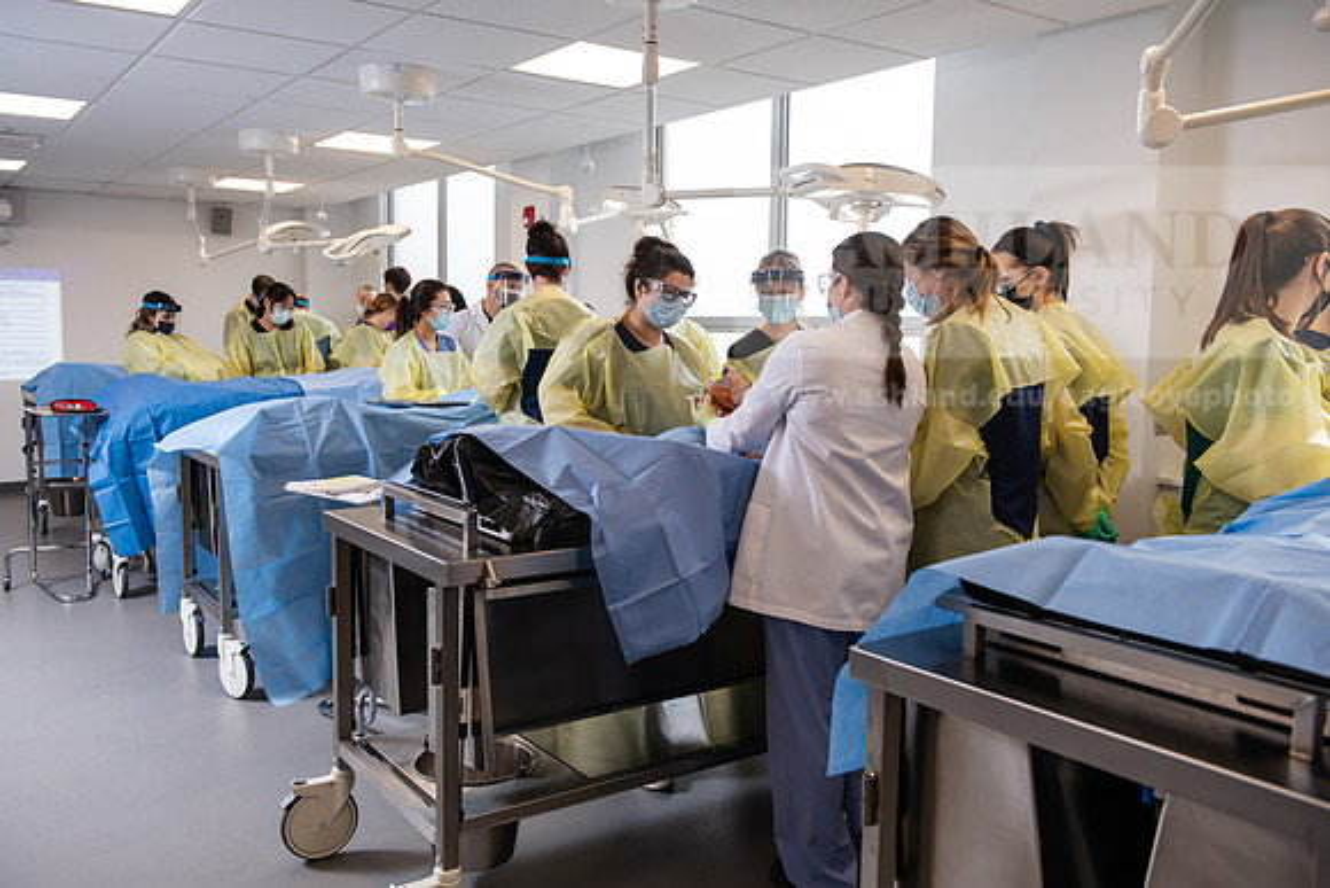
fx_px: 1145
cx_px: 665
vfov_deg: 42.3
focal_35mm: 31
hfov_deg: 60.3
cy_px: 444
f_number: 4
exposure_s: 1/200
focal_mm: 31
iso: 500
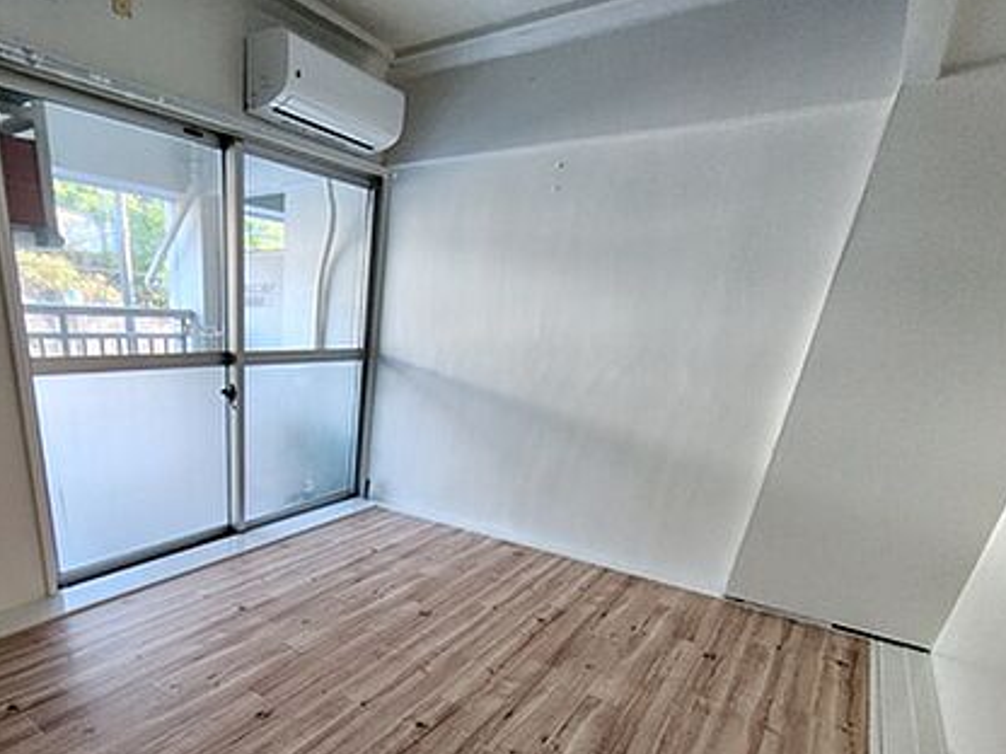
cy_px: 561
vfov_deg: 62.4
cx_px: 300
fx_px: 581
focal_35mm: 20
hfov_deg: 77.8
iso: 858
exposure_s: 1/60
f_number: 2.2
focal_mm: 2.16
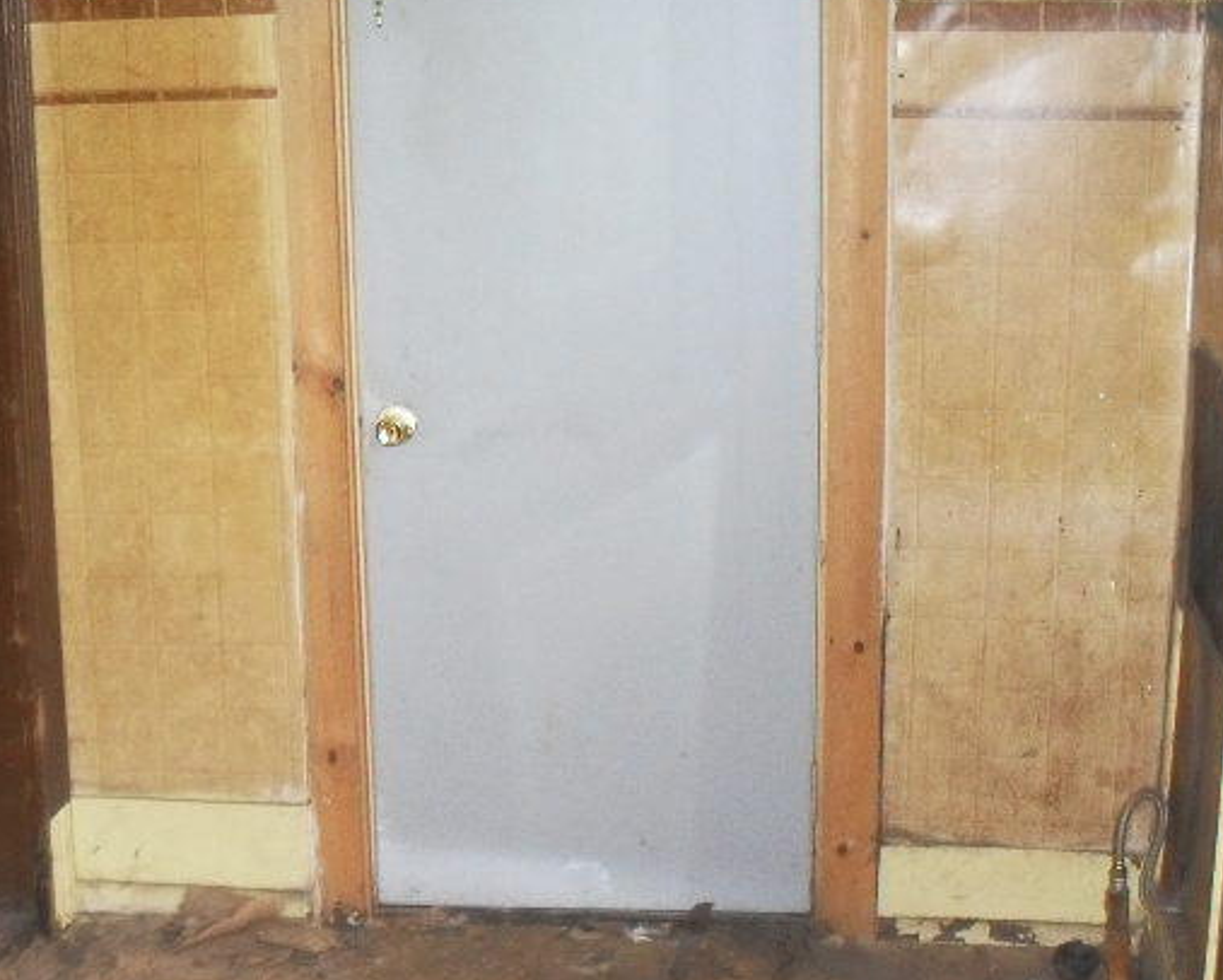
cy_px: 813
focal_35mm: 69
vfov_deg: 21.8
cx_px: 444
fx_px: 2498
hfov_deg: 27.4
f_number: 3.2
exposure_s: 1/45
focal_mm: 6.3
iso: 240
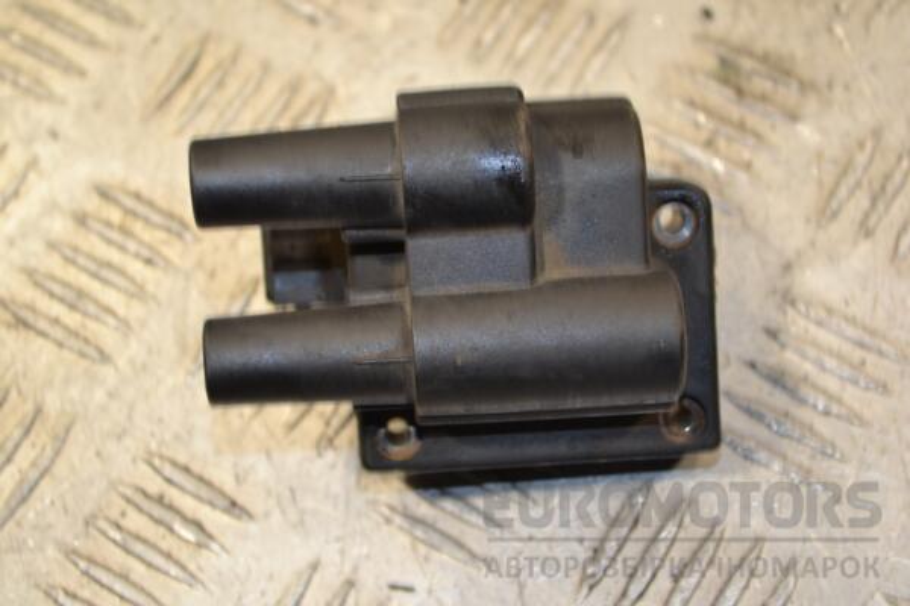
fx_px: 2085
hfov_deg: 24.6
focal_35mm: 82
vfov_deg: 16.6
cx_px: 455
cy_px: 303
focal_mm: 55
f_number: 5.6
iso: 450
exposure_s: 1/60
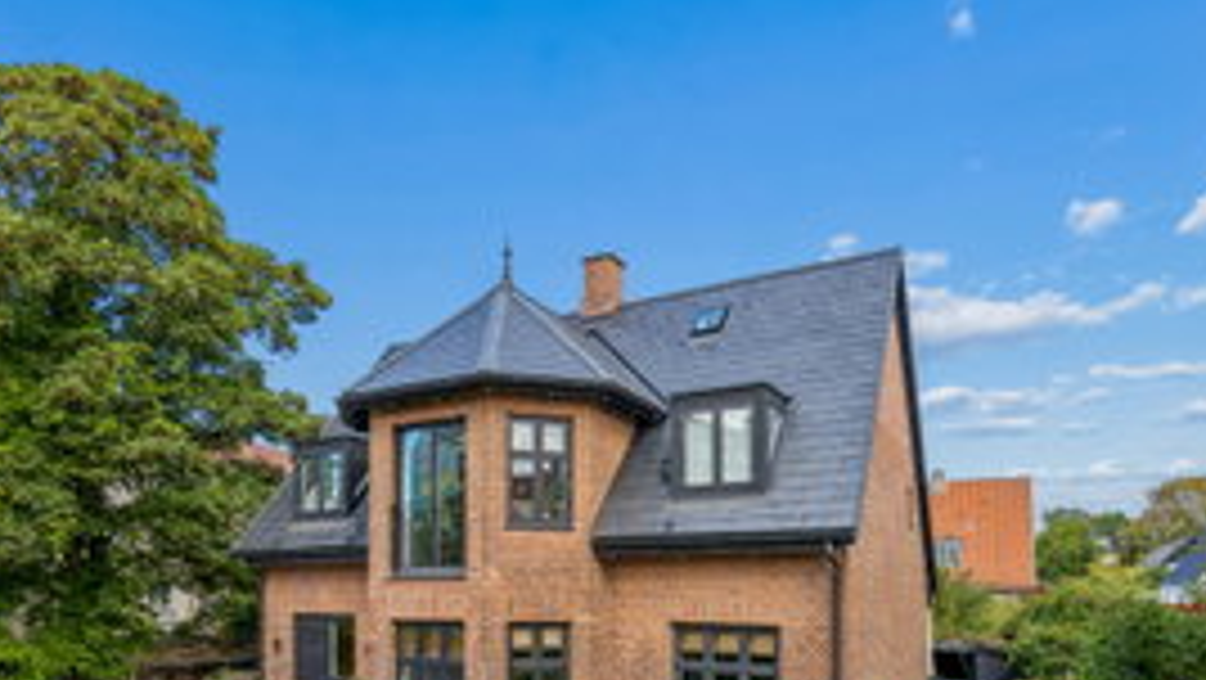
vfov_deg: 43.6
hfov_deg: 74.0
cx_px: 621
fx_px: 800
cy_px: 556
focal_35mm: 25
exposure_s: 1/250
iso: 200
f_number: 8
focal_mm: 16
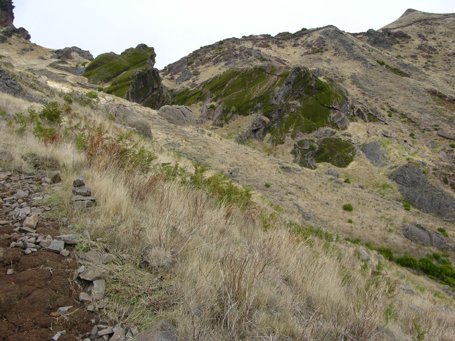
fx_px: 460
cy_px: 170
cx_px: 228
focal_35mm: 35
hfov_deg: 52.6
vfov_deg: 40.7
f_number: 5
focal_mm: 8.9
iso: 50
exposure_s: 1/154
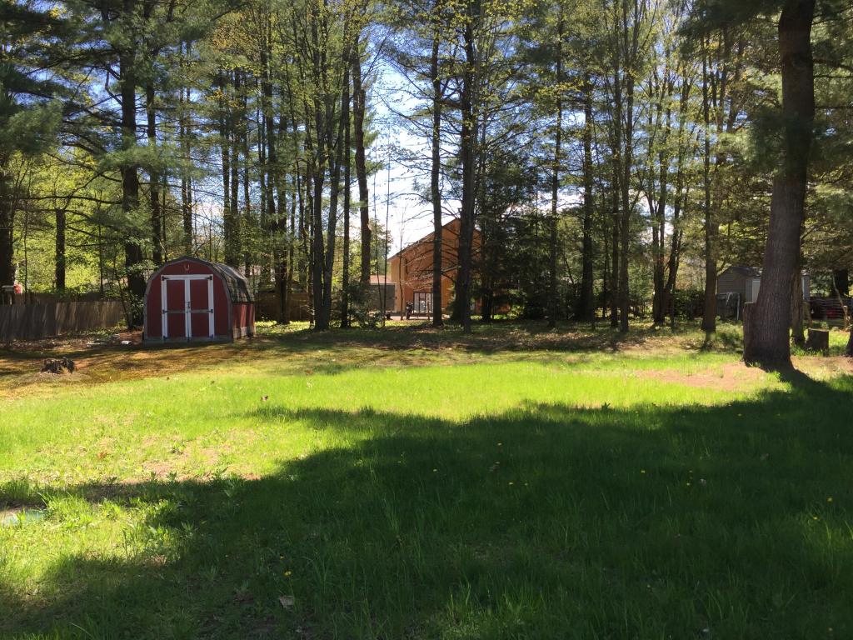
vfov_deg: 48.2
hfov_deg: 61.7
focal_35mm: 29
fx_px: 715
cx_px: 426
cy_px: 320
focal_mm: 4.15
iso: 32
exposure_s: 1/638
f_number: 2.2
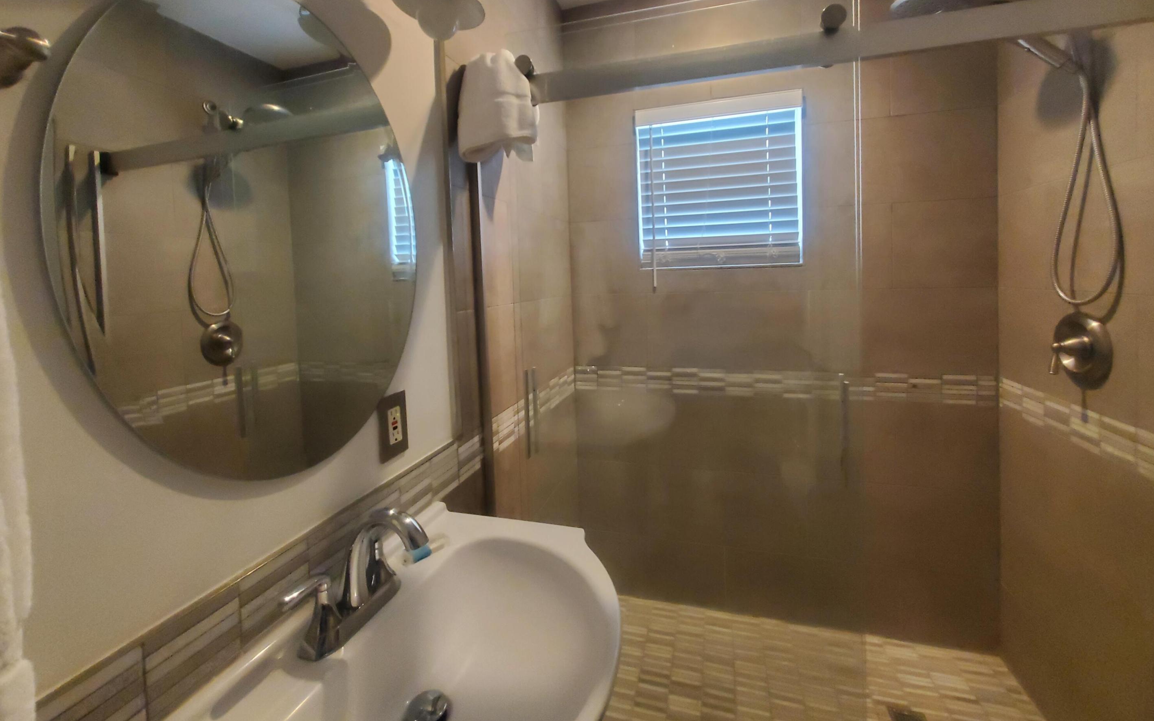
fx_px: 440
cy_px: 288
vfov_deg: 77.7
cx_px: 580
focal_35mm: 14
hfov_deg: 105.3
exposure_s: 1/40
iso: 500
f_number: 2.2
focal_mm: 1.8
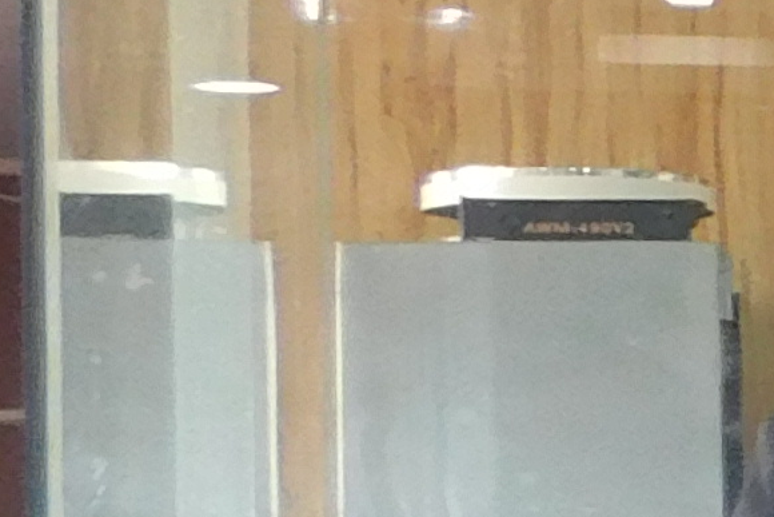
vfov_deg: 7.2
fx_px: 4086
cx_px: 2977
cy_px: 452
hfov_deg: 7.7
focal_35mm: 190
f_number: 3
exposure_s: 1/30
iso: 140
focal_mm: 4
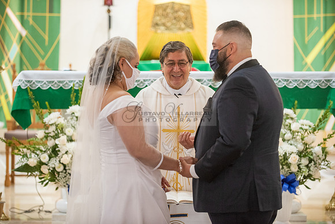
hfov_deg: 16.6
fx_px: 1149
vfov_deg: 11.1
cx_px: 168
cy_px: 112
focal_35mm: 123
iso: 2000
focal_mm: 120
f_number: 2.8
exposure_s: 1/160
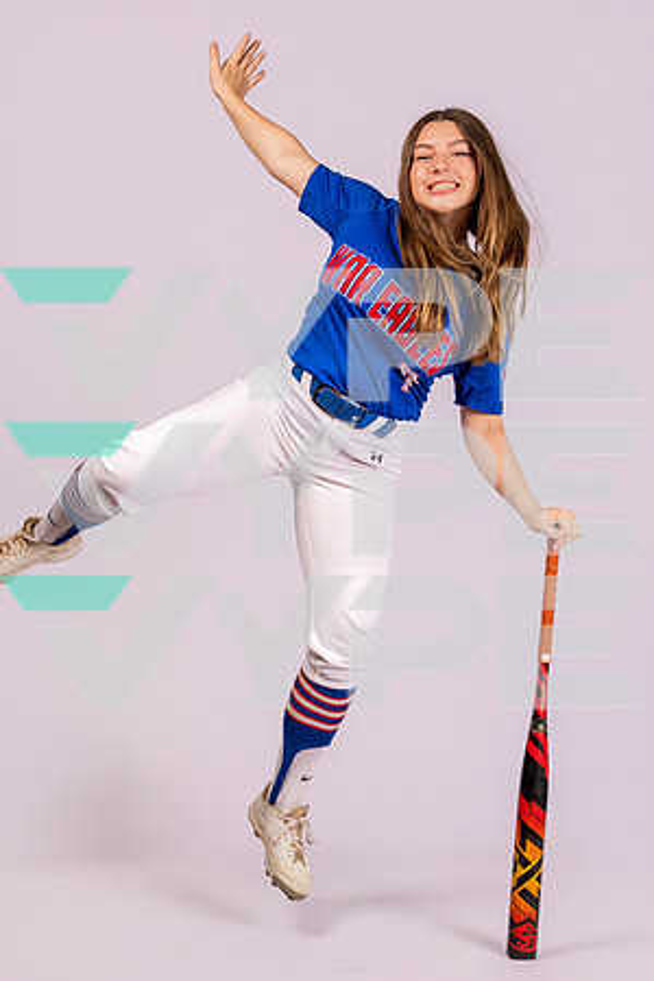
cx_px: 327
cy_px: 490
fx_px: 1417
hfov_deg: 26.0
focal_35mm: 52
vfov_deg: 38.2
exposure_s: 1/250
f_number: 11
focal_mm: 52
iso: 320
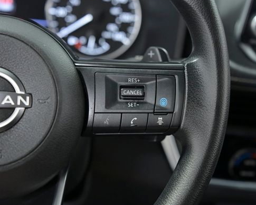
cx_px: 144
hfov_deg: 23.0
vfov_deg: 18.5
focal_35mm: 83
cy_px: 96
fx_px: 629
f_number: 4
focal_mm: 67
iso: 2000
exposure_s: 1/160
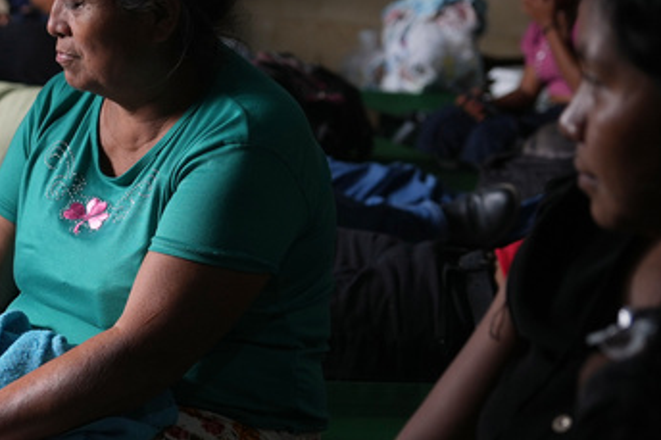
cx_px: 90
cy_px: 327
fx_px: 2459
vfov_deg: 10.2
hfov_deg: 15.2
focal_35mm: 134
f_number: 2.8
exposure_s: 1/125
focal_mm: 45
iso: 400
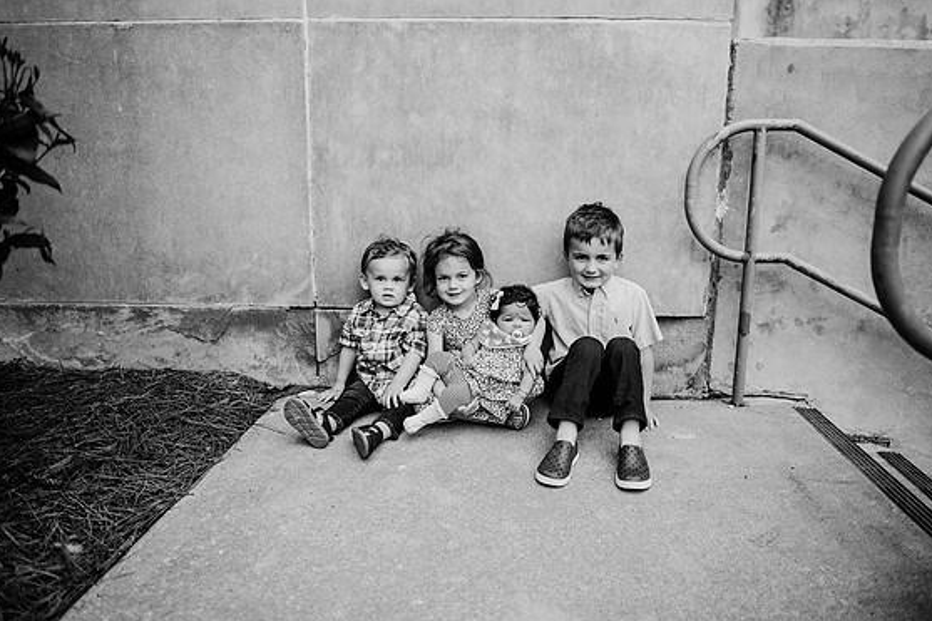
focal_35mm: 25
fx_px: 647
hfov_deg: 71.5
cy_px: 307
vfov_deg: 51.3
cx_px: 477
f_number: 2.5
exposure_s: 1/640
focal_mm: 24
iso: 100
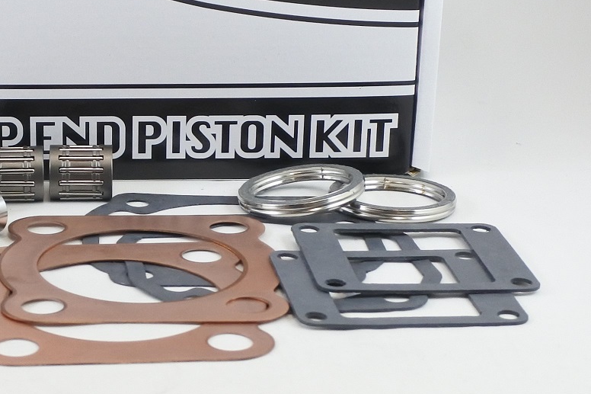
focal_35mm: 61
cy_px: 72
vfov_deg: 21.9
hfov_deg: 30.8
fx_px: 1001
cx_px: 16
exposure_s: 1/160
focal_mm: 11.2
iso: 400
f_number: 3.8
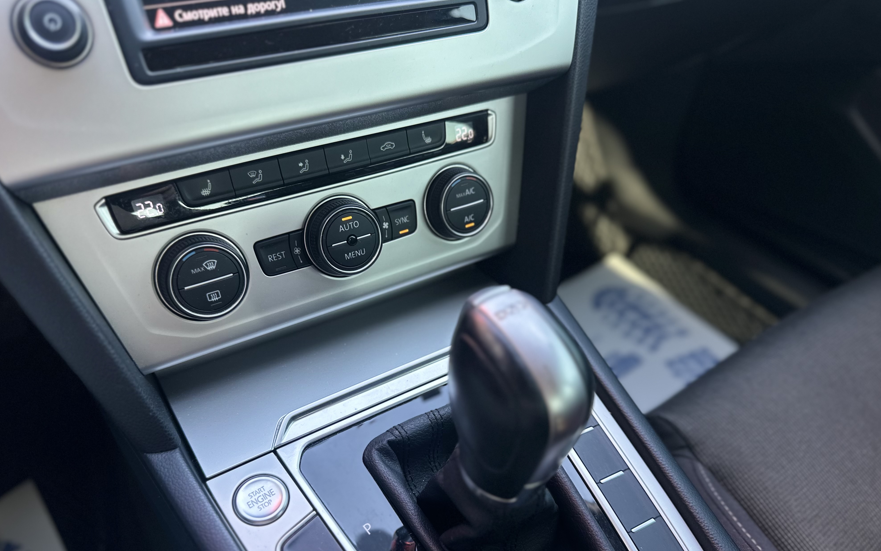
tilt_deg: -44.1
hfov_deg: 70.4
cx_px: 435
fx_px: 624
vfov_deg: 47.3
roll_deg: -3.7
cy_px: 331
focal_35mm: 26
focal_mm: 6.86
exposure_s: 1/96
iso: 100
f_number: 1.78
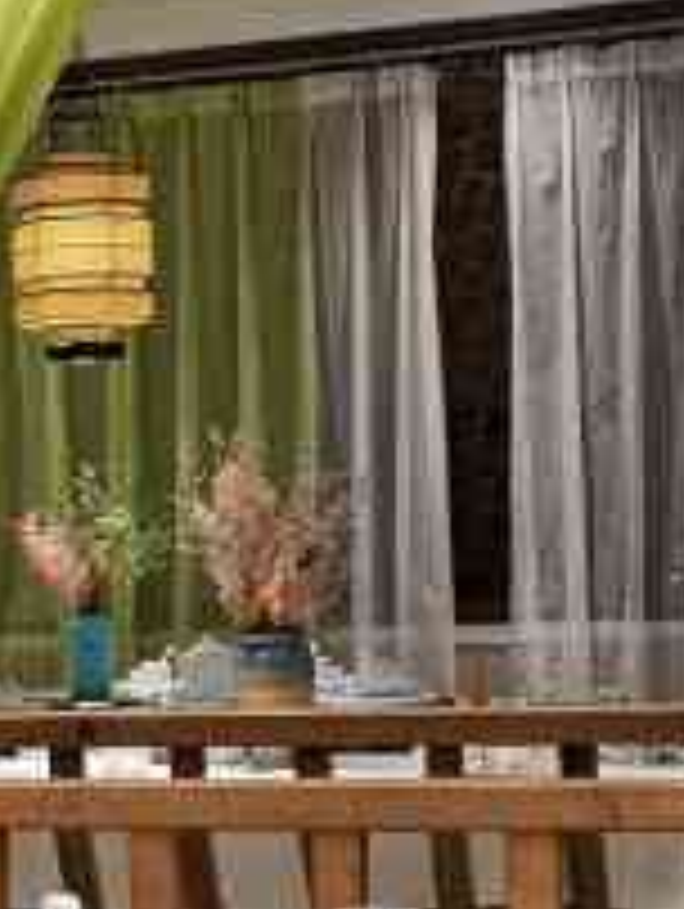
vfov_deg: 16.4
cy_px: 596
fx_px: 3155
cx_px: -310
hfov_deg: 11.9
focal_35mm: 120
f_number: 1.8
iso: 250
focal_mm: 5.58
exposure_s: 1/100
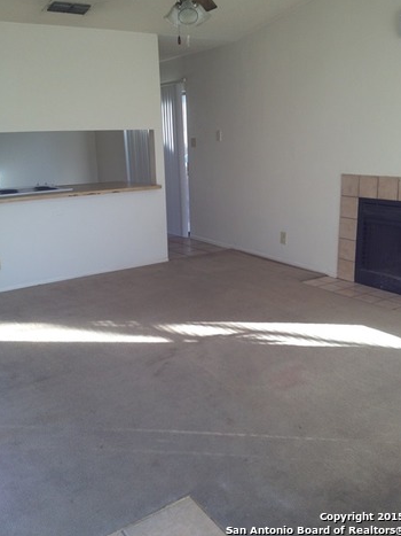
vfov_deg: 51.4
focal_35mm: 36
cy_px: 262
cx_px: 202
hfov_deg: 39.6
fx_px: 556
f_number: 2.4
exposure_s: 1/120
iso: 80
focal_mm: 4.28
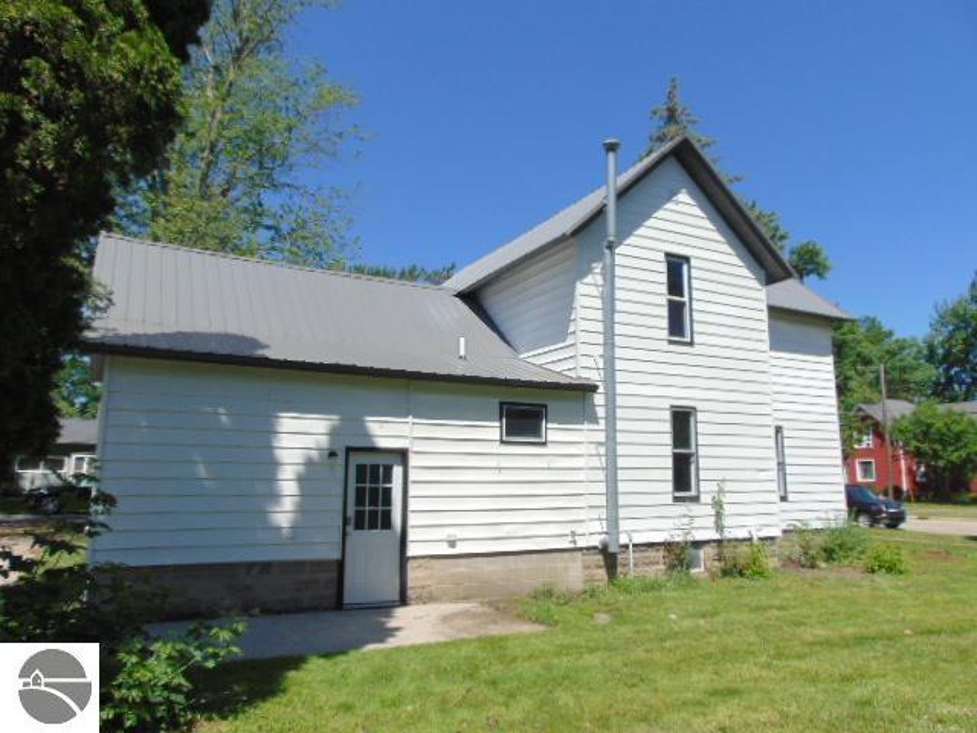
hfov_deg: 69.4
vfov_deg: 54.9
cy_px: 366
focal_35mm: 25
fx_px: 706
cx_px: 488
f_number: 7.7
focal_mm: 4.5
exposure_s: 1/250
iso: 80
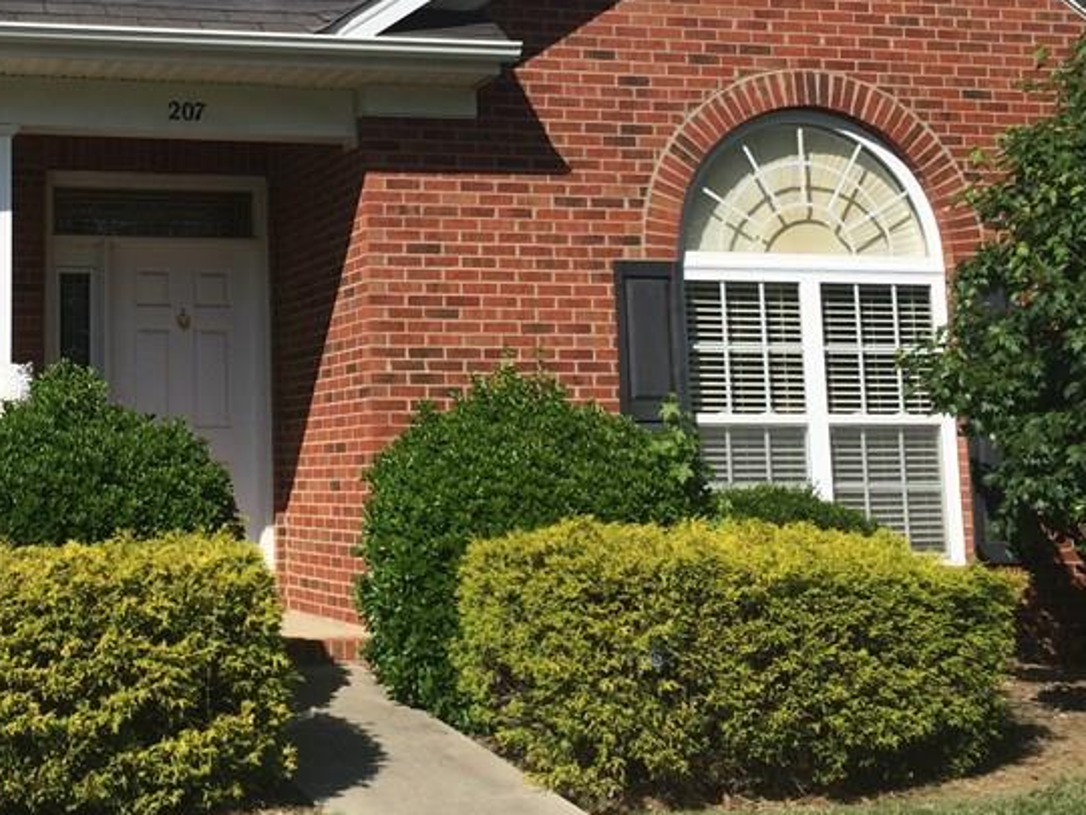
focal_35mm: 55
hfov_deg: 33.8
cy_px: 219
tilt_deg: +9.5
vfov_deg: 26.3
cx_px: 201
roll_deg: +0.6
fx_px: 1726
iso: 32
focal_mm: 4.15
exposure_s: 1/2564
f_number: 2.2
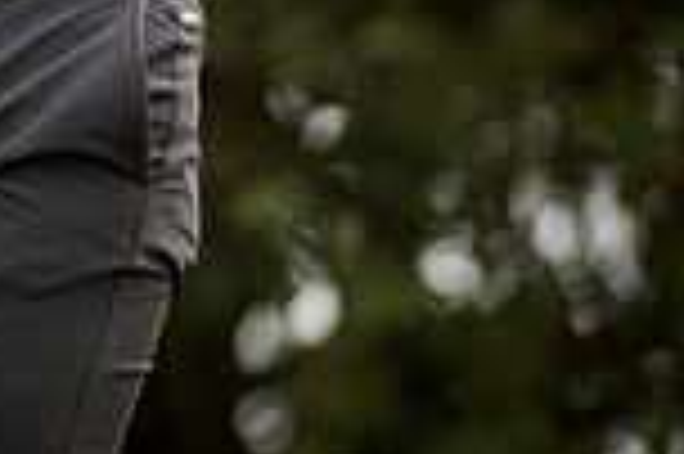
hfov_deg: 1.8
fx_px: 21750
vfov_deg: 1.2
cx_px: -598
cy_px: -303
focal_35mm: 1146
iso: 500
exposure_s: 1/2000
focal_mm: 300
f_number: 4
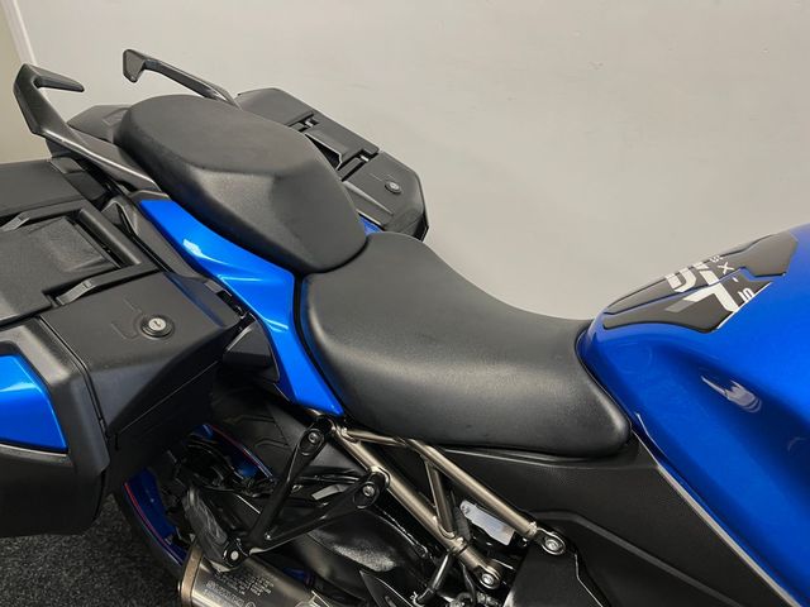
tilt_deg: -36.0
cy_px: 304
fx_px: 608
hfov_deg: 67.3
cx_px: 405
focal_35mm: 26
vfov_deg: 53.1
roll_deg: +0.2
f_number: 1.6
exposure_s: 1/50
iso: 125
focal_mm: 5.1
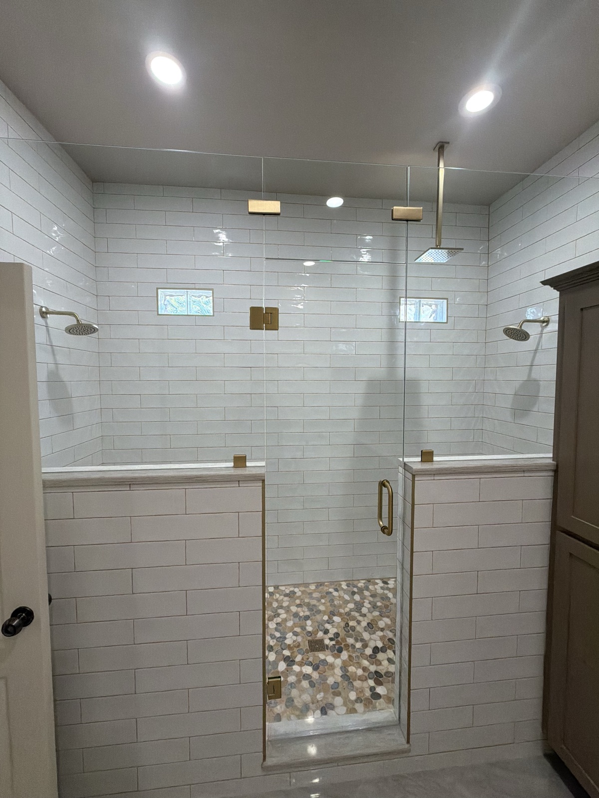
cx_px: 300
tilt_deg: -2.7
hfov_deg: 85.7
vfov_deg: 102.1
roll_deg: +0.2
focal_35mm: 14
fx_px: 323
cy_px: 399
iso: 320
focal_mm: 2.22
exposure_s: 1/120
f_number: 2.2
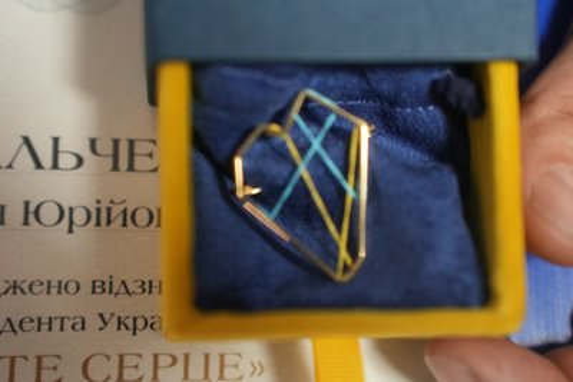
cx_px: 286
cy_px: 191
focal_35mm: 75
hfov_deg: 27.0
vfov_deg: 18.2
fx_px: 1194
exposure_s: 1/160
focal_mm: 75
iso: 5000
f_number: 2.8
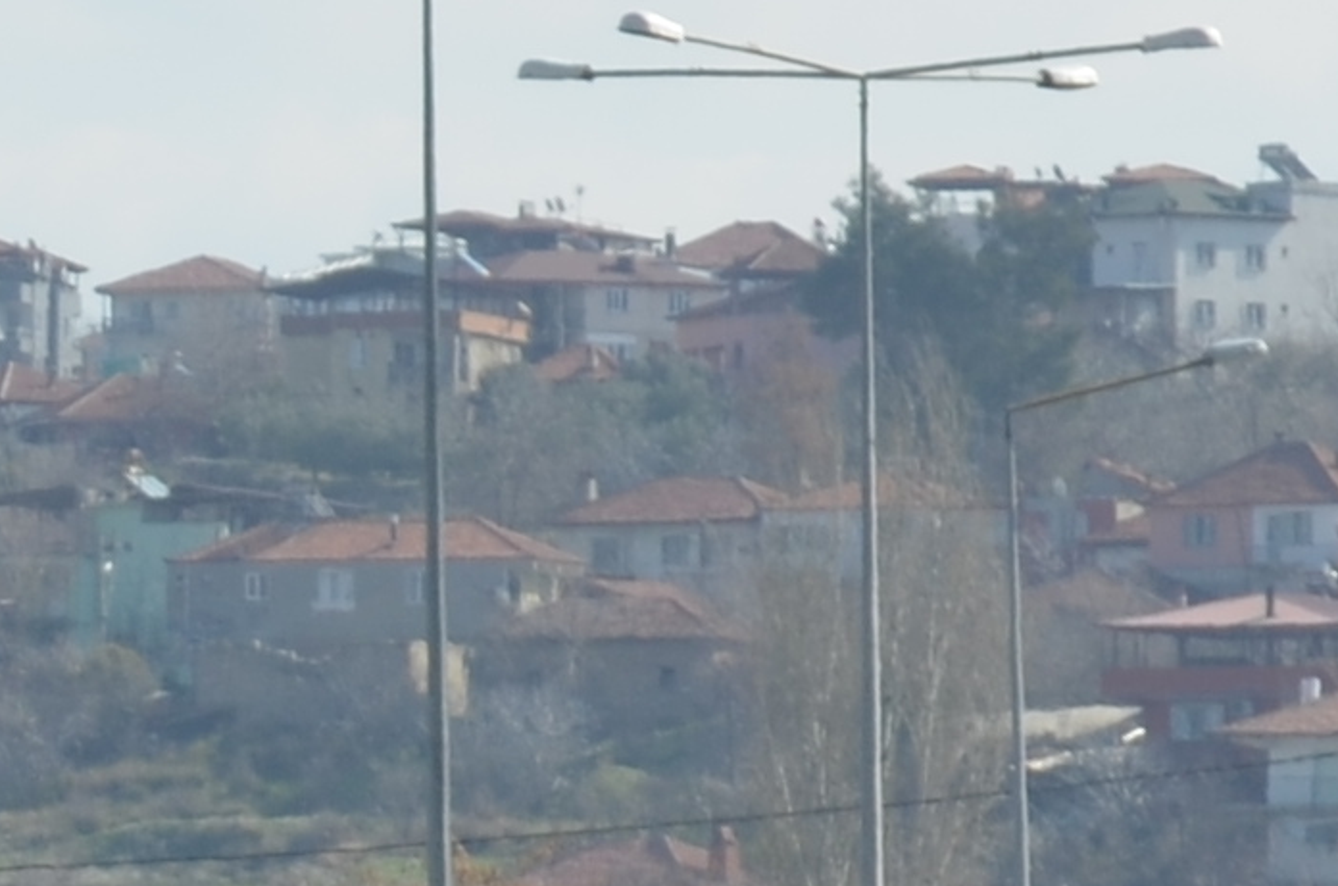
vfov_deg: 2.5
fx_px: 20474
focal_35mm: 552
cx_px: -1032
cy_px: 1889
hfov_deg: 3.7
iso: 110
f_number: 8
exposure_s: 1/250
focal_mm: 52
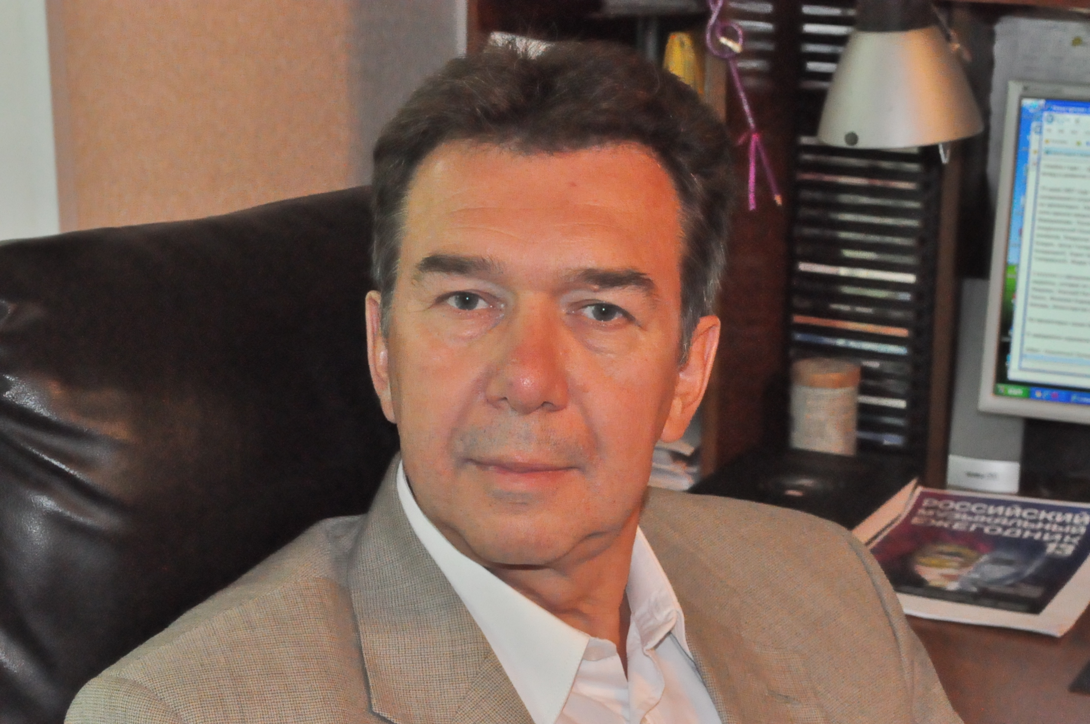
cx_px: 545
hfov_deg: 27.0
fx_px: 2268
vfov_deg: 18.1
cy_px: 362
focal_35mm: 75
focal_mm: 50
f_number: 11
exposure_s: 1/60
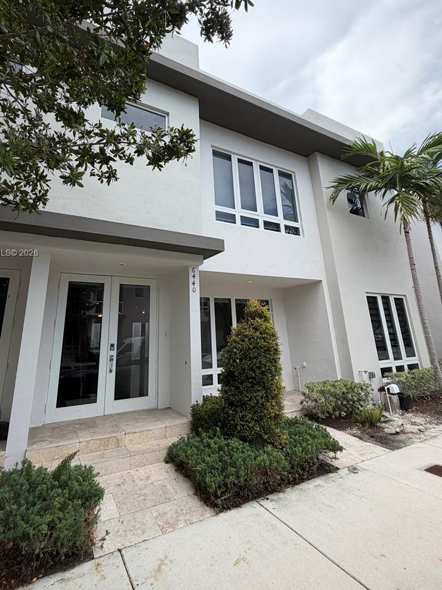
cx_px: 196
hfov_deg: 74.5
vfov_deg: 90.5
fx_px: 289
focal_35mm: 17
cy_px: 254
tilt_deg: +15.2
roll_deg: +1.3
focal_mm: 2.22
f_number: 2.2
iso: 40
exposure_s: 1/651
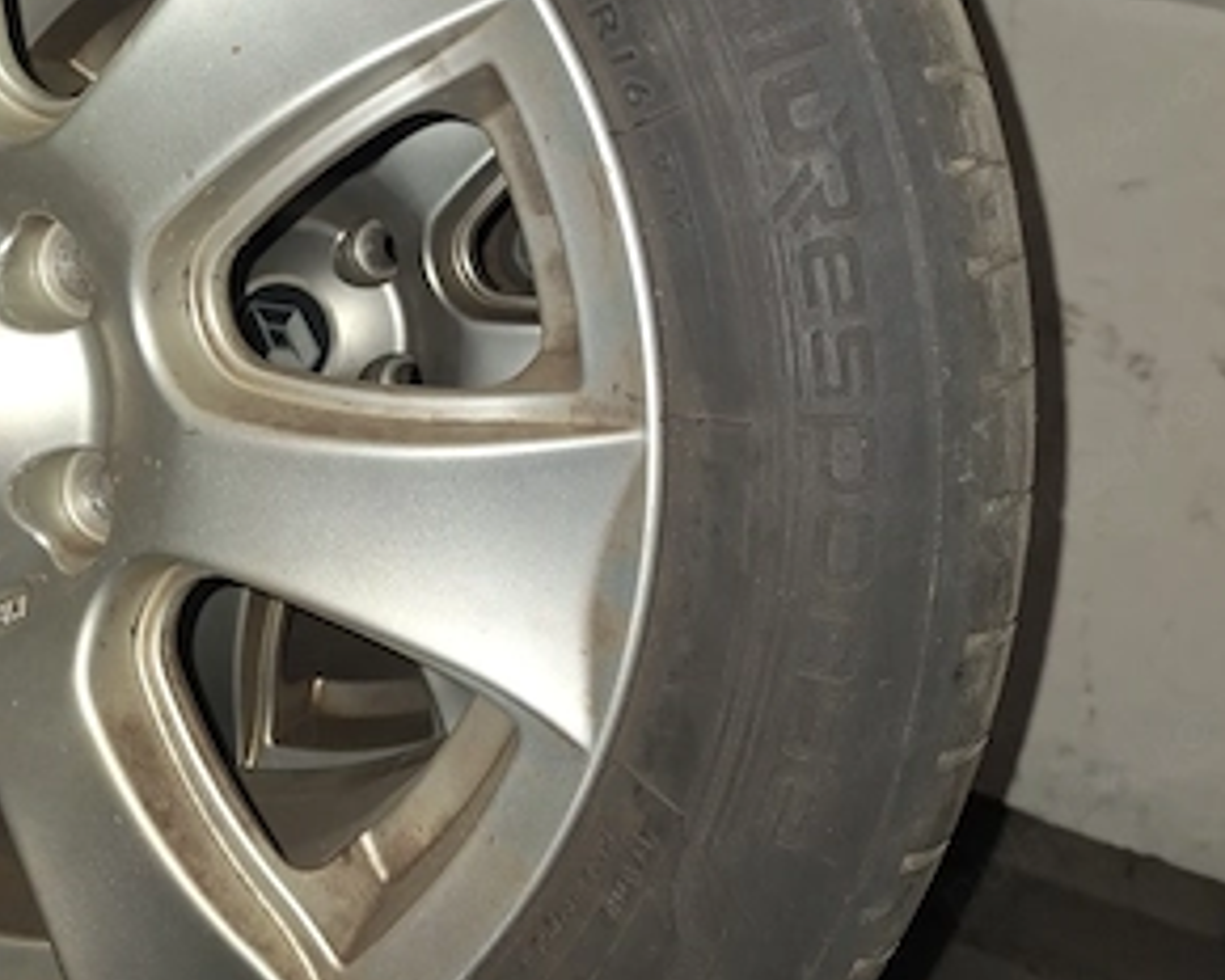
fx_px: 1124
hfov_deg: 57.2
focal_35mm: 31
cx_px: 629
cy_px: 237
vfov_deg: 45.4
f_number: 1.8
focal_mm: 5.54
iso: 64
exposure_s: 1/50
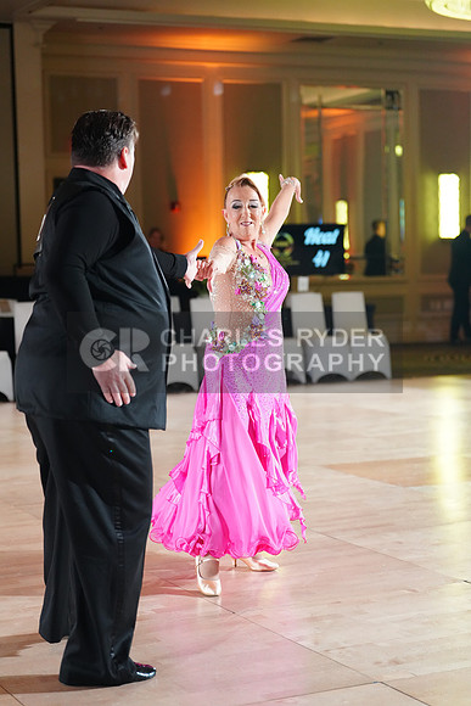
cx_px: 236
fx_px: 1373
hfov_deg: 19.5
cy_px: 353
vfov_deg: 28.8
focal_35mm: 70
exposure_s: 1/400
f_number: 2.8
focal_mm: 70
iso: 3200
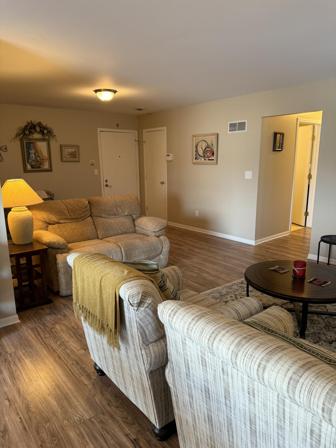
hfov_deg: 56.8
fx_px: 311
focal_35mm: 24
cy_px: 224
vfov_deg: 71.6
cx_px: 168
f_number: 1.78
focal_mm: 6.76
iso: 200
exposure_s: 1/60
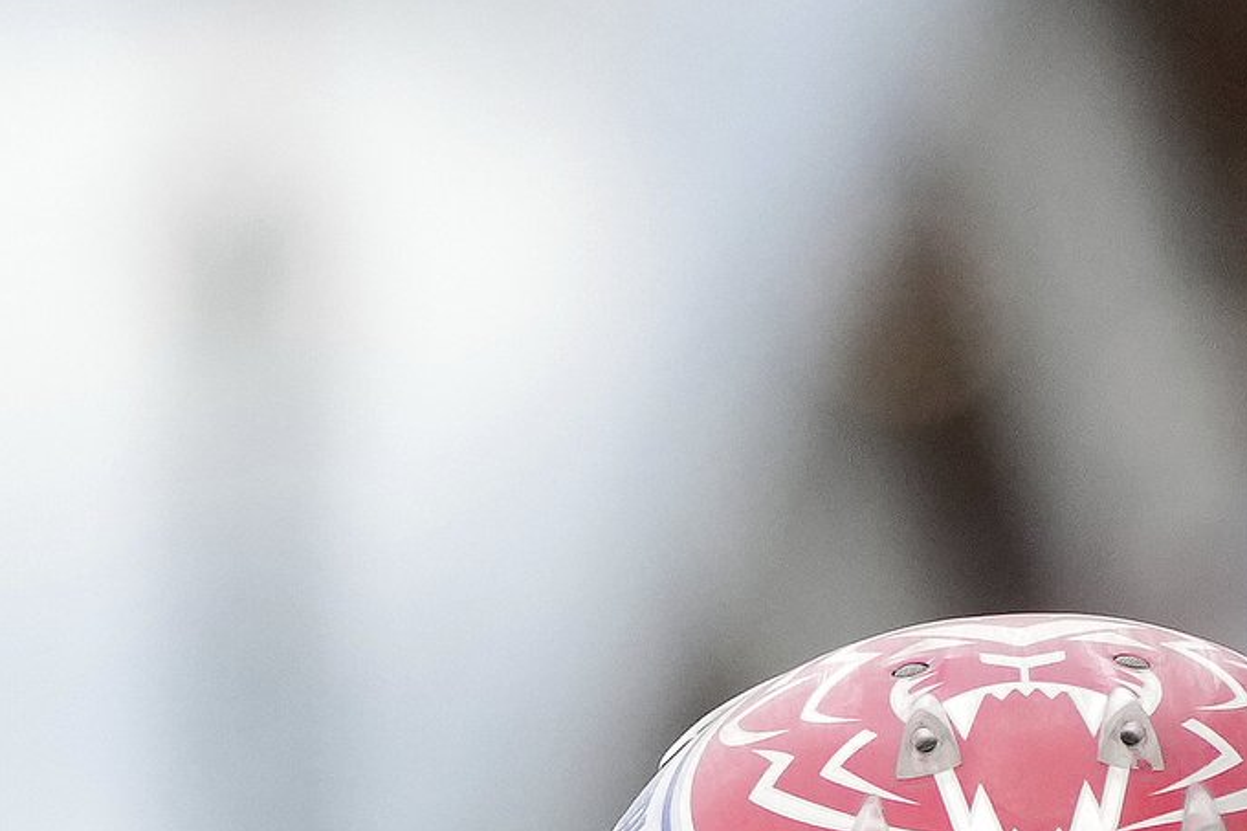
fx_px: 51354
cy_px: 1581
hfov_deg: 1.4
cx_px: 1075
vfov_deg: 0.9
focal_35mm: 1483
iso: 1600
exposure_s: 1/3200
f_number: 5.6
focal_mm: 336
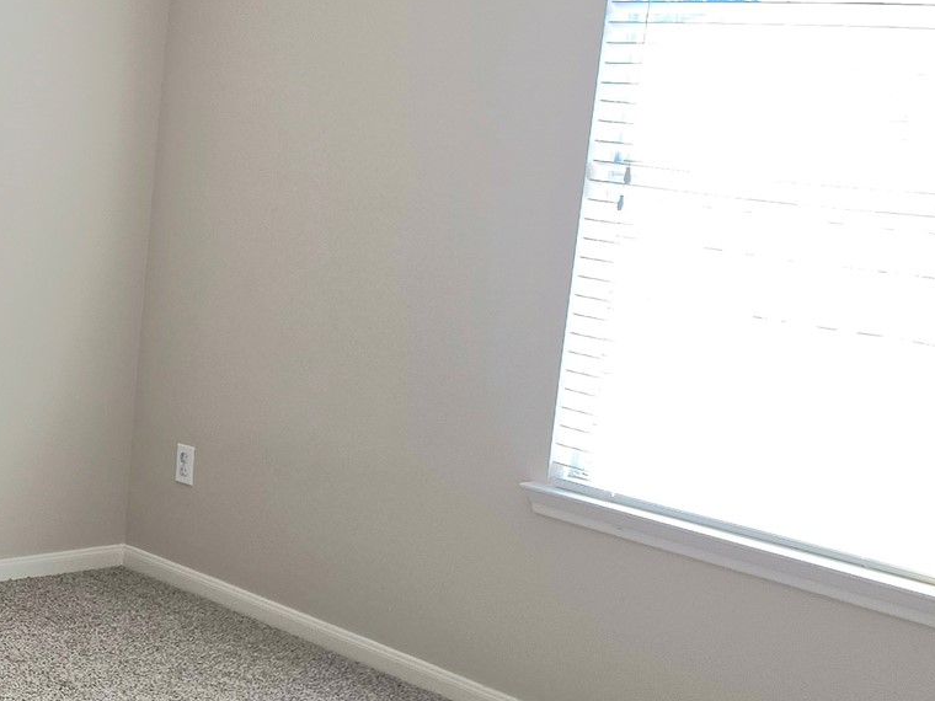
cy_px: 347
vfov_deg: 23.7
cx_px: -46
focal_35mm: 62
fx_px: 1675
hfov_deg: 28.8
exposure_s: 1/60.2
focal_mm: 6.5
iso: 16
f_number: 1.4
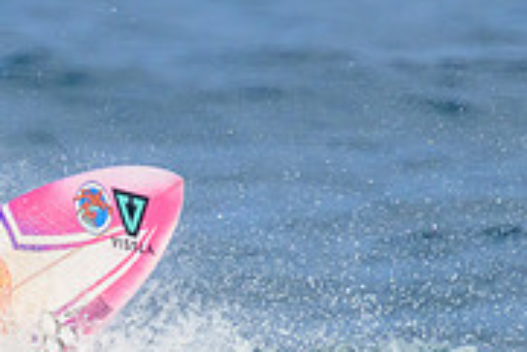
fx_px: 42617
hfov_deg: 0.7
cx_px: -131
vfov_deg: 0.5
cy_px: 400
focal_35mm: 2909
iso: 1000
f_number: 11
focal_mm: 720
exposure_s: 1/1600
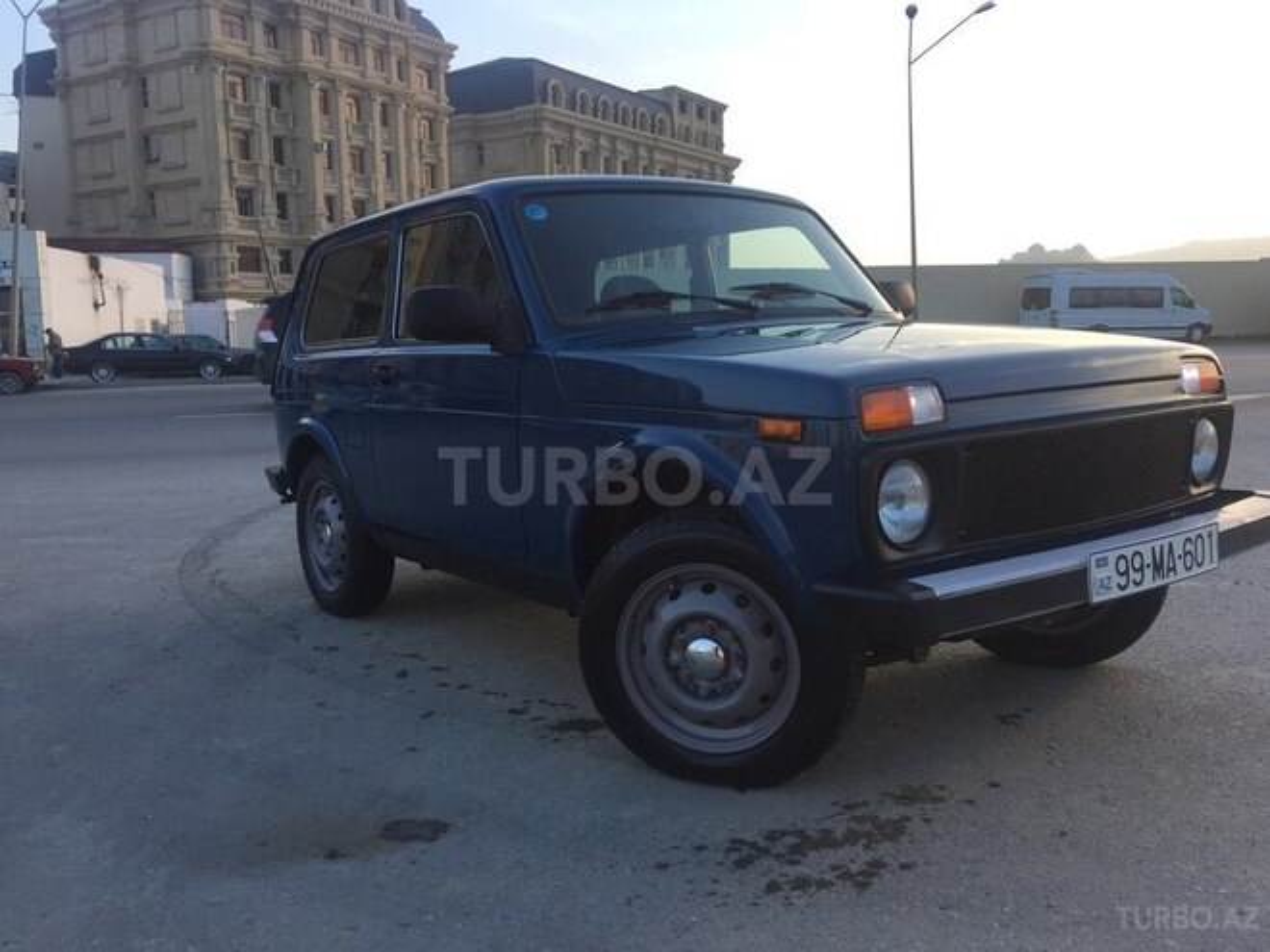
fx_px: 1064
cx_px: 635
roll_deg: +0.7
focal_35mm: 29
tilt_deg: -7.8
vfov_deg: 48.2
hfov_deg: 61.7
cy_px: 476
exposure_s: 1/316
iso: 32
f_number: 2.2
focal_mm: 4.15
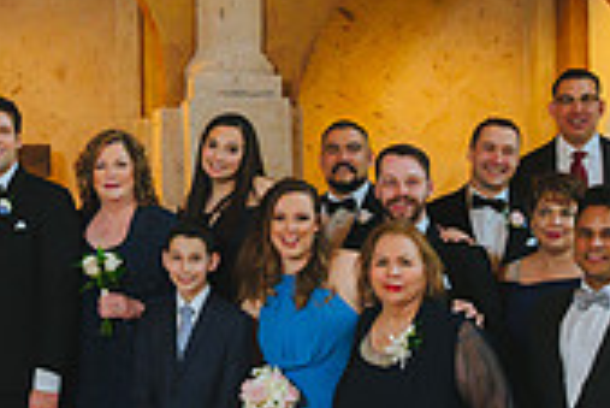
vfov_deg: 15.4
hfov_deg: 21.8
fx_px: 1509
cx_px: -29
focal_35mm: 89
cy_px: 213
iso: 4000
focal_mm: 26
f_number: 4
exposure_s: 1/160
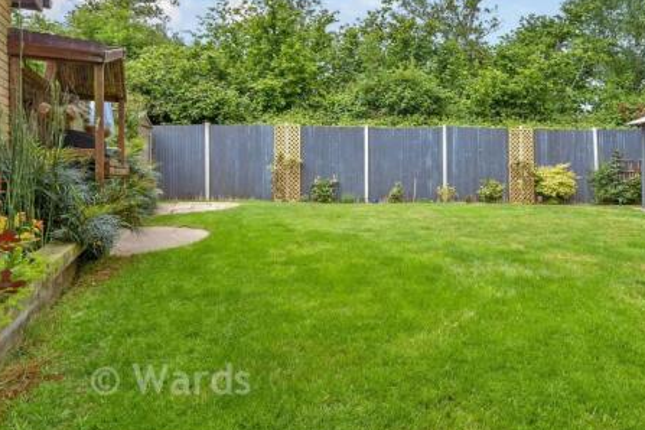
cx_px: 398
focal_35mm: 22
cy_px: 164
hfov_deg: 77.4
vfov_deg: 56.6
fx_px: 394
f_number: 8
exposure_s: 1/100
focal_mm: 10
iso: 160
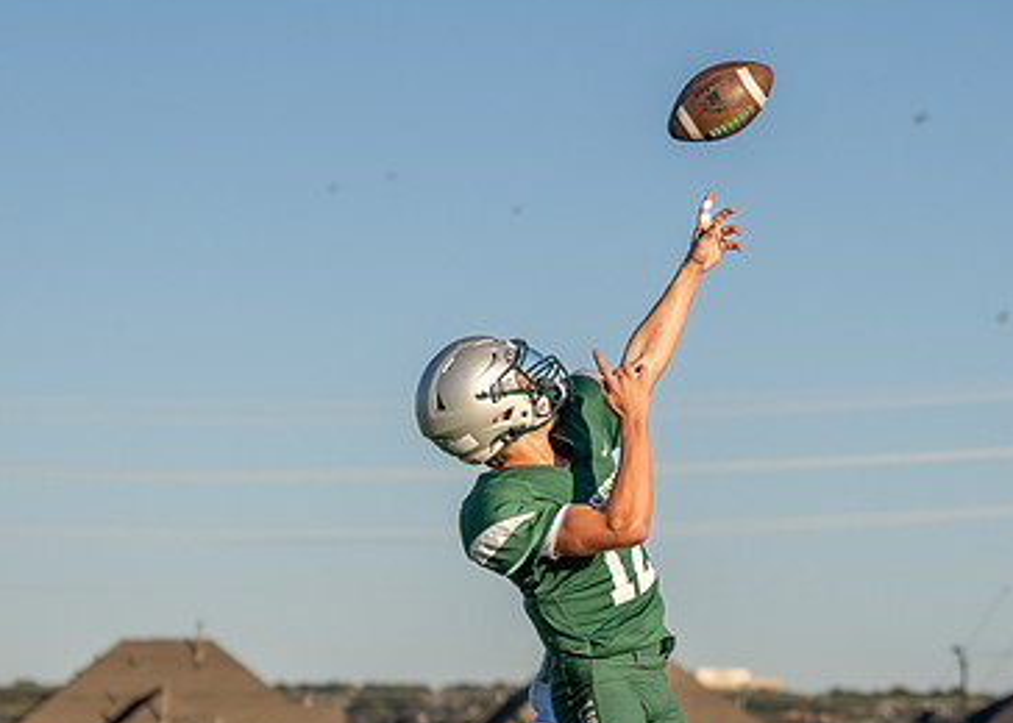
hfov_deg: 10.3
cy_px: 572
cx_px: 623
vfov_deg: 7.3
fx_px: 5639
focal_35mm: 196
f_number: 2.8
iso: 250
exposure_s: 1/4000
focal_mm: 78
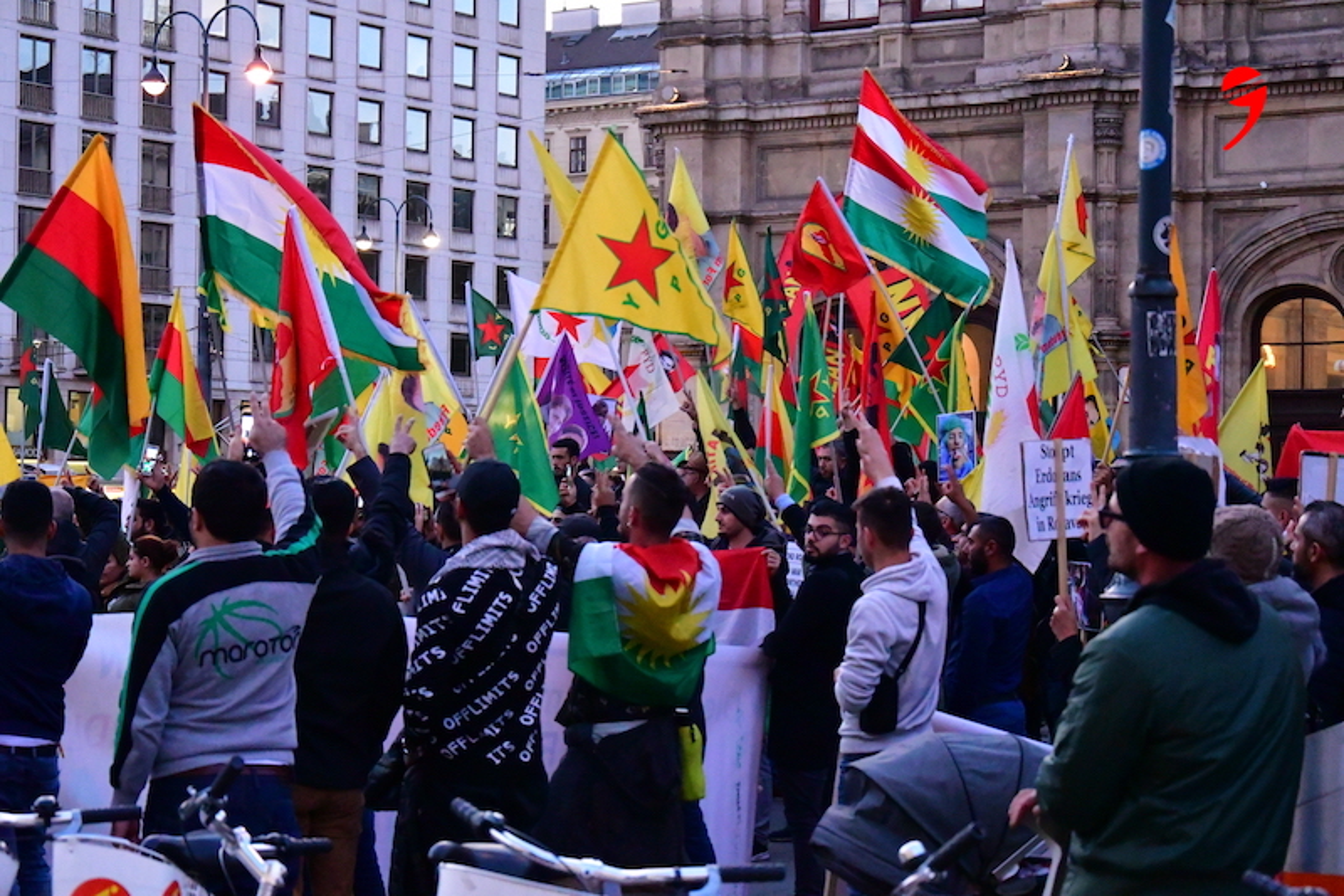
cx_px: 672
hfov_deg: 26.0
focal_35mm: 78
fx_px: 2911
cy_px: 448
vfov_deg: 17.5
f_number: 5.6
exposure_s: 1/250
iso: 12800
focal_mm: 52
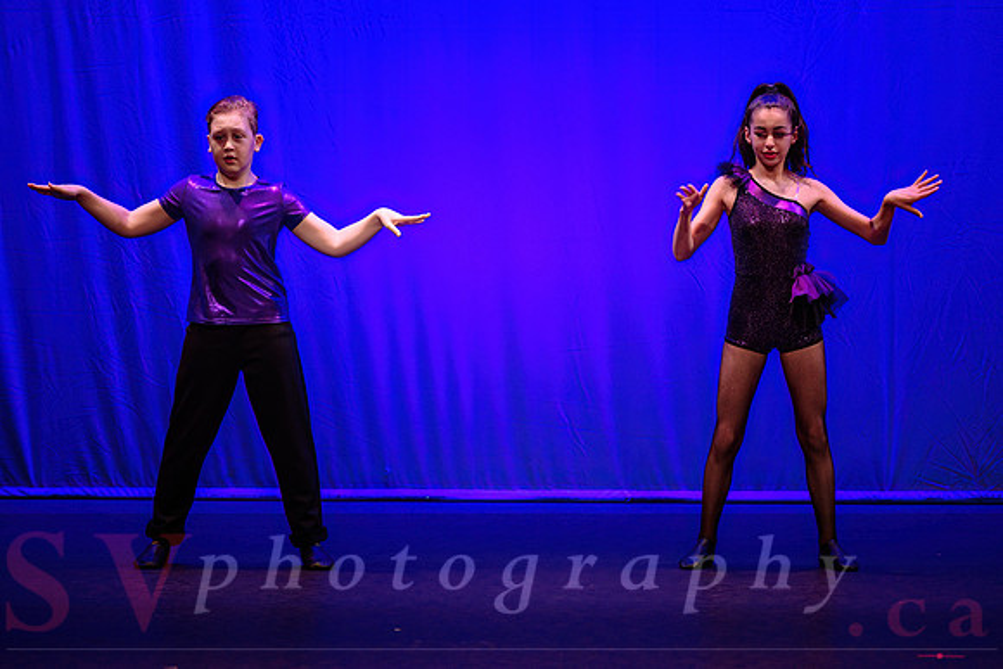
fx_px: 6475
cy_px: 280
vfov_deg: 5.9
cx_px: 502
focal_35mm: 232
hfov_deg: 8.9
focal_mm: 200
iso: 1250
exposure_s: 1/400
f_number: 2.8
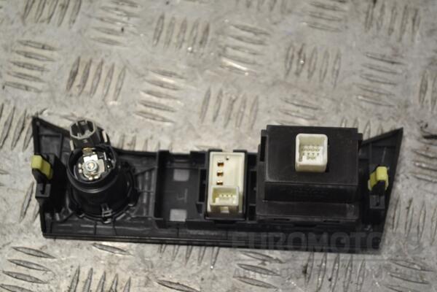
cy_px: 146
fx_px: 838
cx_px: 218
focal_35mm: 69
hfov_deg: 29.2
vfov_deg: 19.7
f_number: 5.3
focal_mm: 46
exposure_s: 1/30
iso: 140
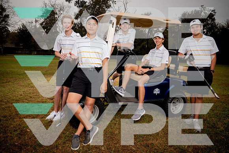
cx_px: 114
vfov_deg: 53.2
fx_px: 153
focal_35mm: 24
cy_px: 76
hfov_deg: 73.7
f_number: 11
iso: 400
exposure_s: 1/250
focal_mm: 24
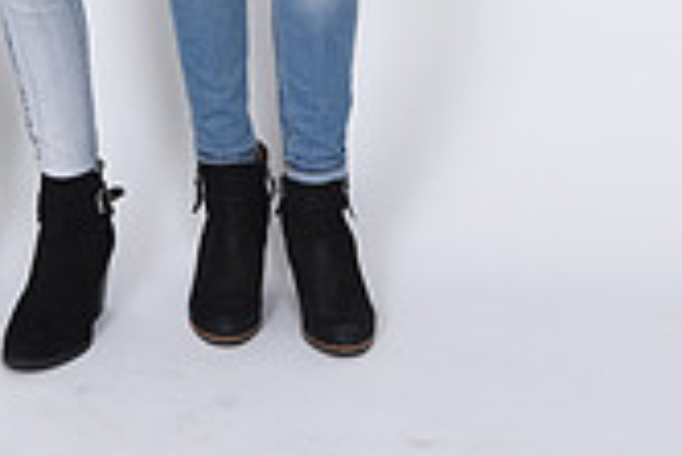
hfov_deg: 12.2
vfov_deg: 7.7
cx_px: 117
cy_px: -575
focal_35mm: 168
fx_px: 3185
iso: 160
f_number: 8
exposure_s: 1/100
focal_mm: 48
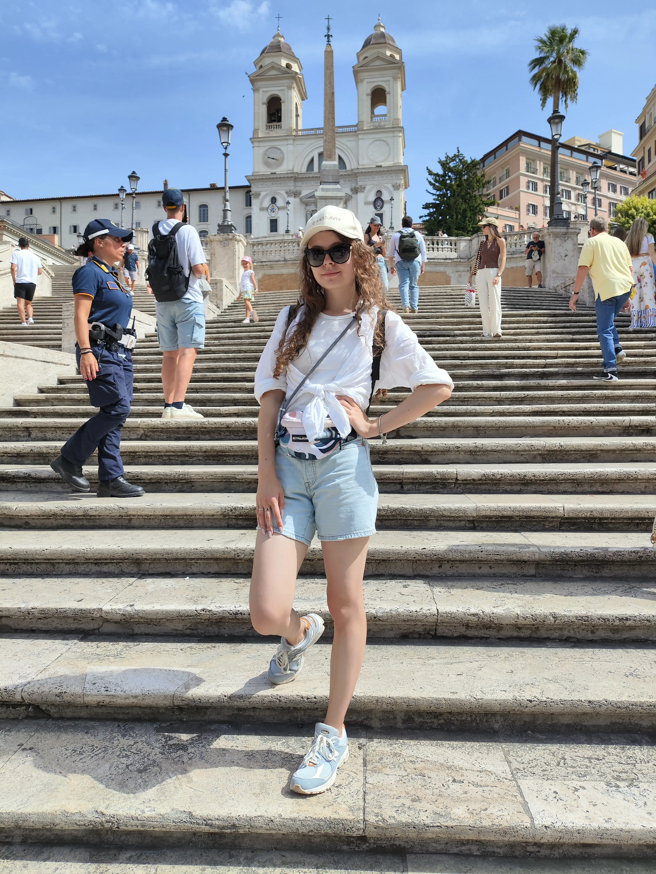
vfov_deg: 71.6
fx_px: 606
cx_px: 328
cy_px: 437
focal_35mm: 24
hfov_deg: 56.9
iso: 50
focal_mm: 4.68
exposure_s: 1/1882
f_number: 1.8
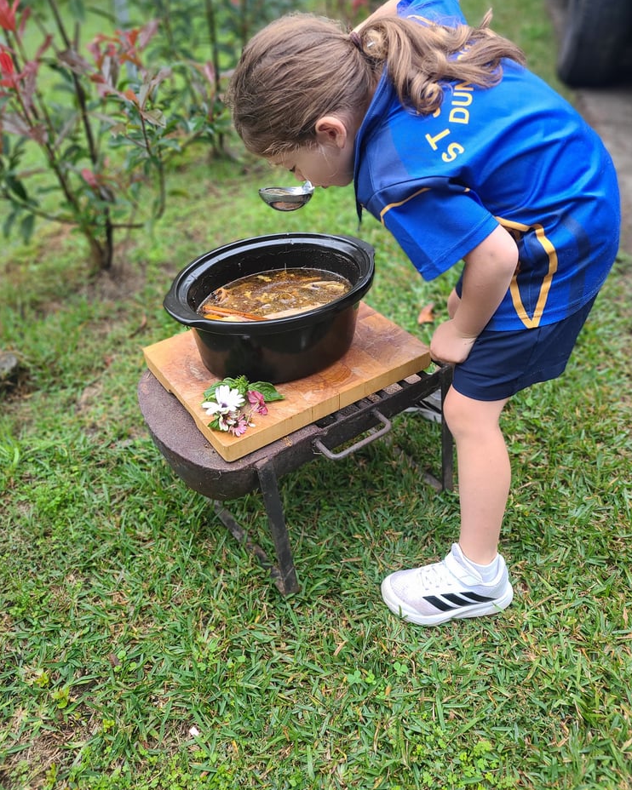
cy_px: 378
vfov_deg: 62.2
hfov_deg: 51.5
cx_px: 313
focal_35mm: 28
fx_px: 655
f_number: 1.8
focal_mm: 5.4
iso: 100
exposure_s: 1/100
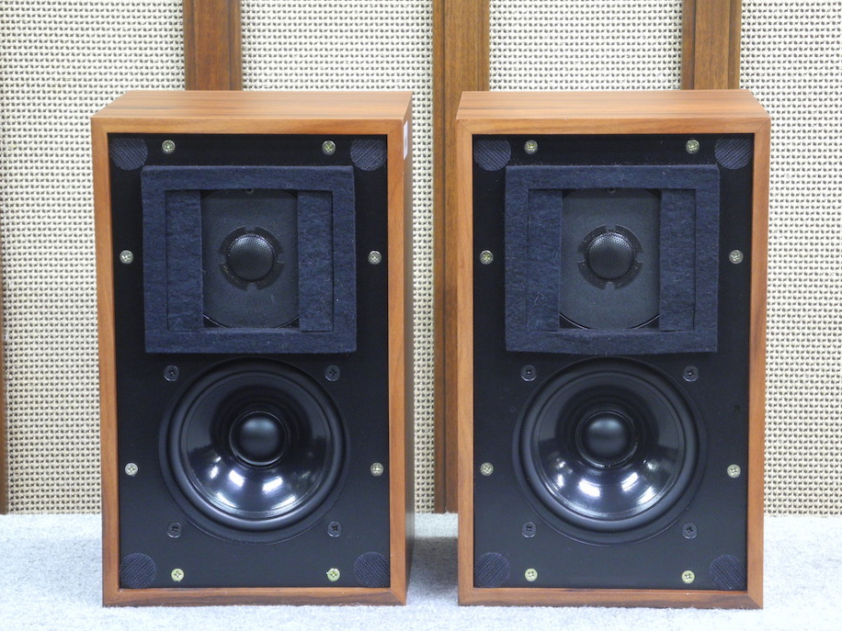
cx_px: 433
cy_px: 304
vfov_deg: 13.5
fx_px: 2676
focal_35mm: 110
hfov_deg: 17.9
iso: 400
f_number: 4.5
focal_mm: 22.5
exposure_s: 1/6.9
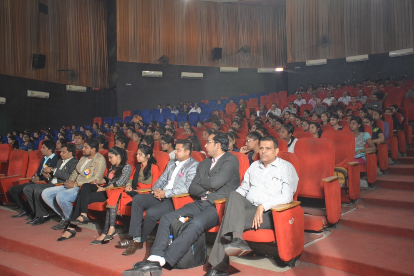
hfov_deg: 57.9
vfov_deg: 40.5
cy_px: 139
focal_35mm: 33
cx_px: 207
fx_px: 374
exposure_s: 1/30
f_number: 3.8
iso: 1600
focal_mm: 21
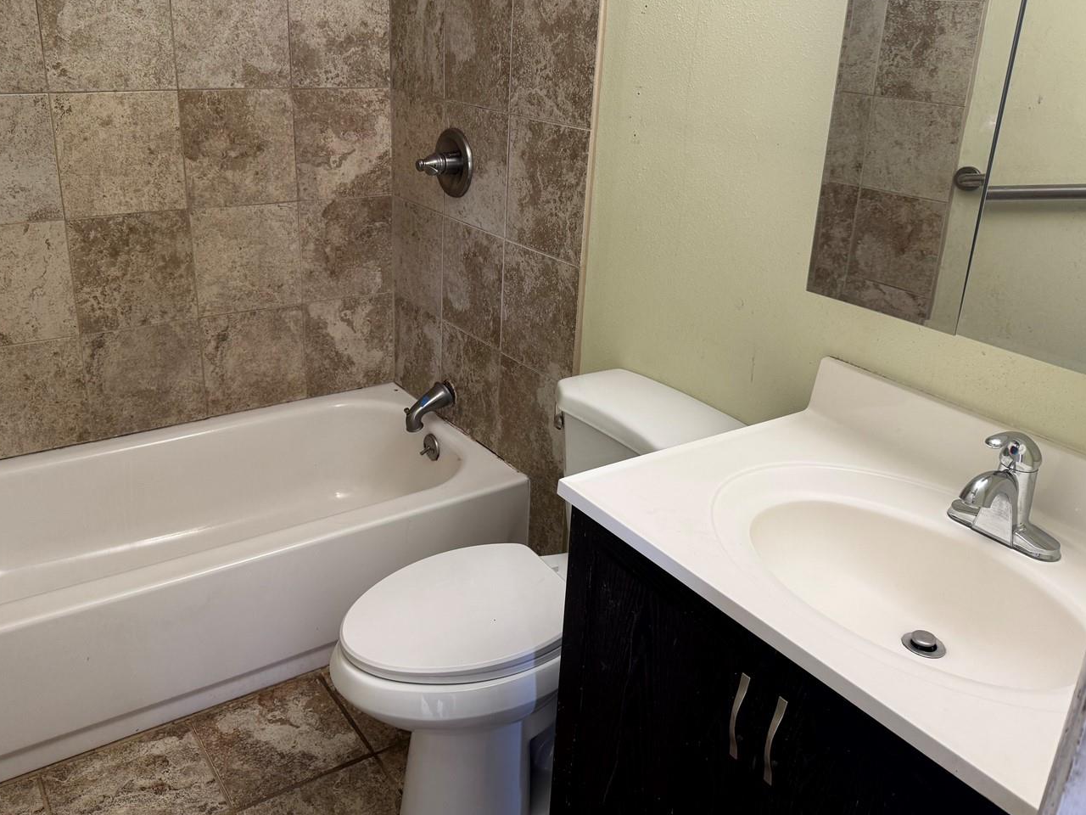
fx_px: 941
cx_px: 504
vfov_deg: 46.7
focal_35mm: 30
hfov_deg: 59.9
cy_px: 367
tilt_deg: -21.9
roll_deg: -1.9
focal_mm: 6.76
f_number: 1.78
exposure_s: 1/60
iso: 160
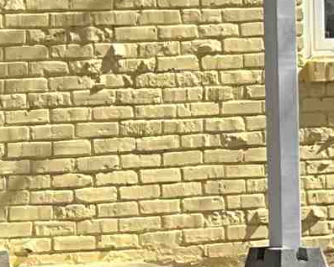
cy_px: 41
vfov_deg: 7.1
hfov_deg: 8.5
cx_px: -260
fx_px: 2166
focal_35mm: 219
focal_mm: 3
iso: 25
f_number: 1.8
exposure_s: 1/1076
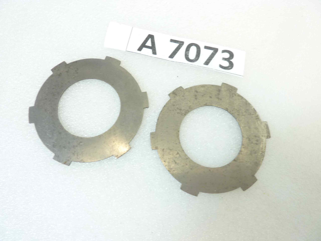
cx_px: 160
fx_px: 232
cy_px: 120
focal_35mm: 25
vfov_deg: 54.9
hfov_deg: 69.4
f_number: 3.3
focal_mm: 4.1
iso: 80
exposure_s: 1/15
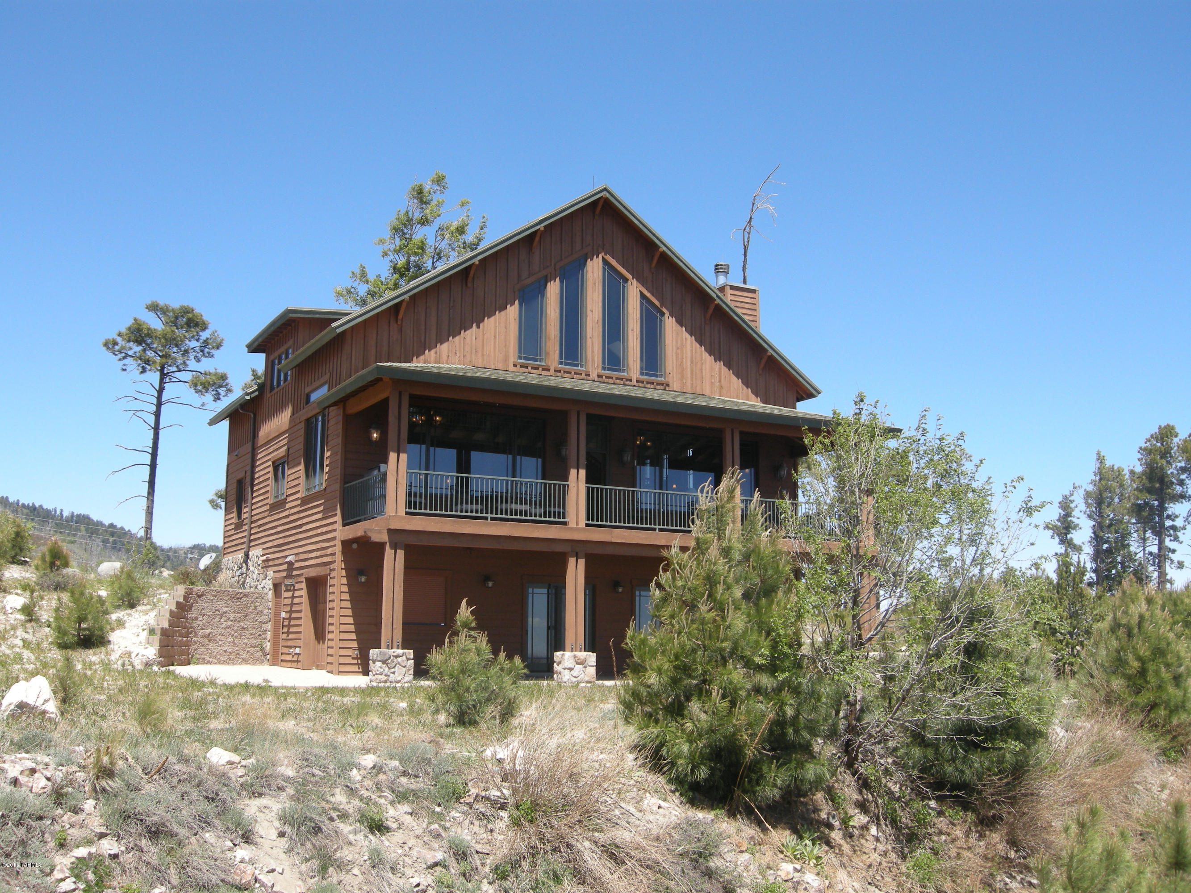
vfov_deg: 40.7
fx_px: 1204
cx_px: 596
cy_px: 446
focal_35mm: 35
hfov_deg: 52.6
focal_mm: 7.5
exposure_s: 1/183
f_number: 4.8
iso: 64
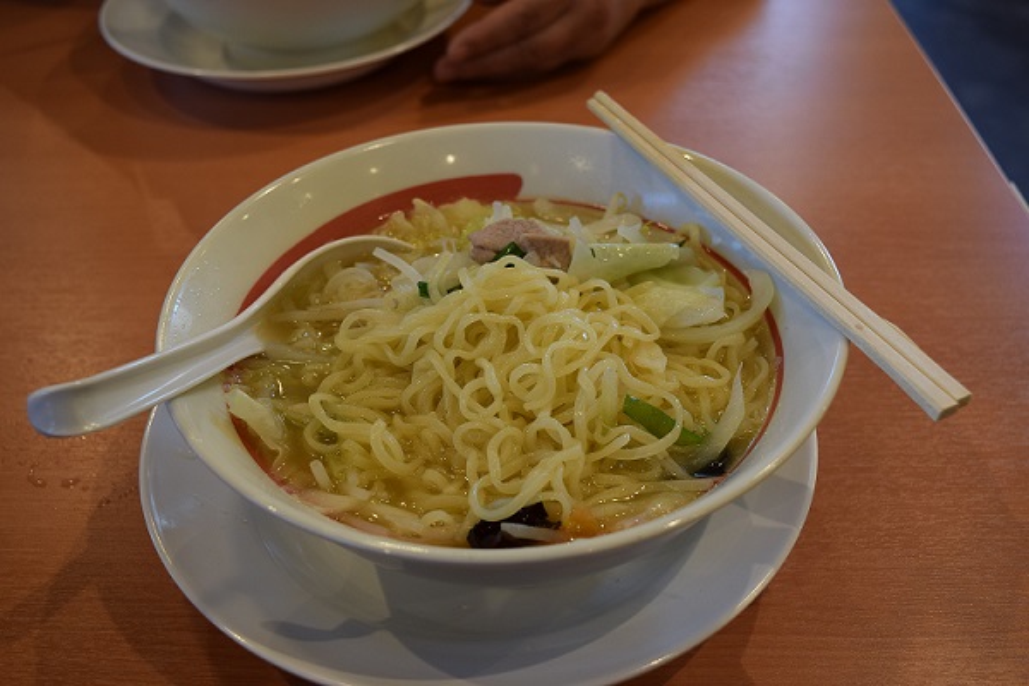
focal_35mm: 39
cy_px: 343
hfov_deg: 49.6
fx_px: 1115
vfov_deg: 34.2
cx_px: 514
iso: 400
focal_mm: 26
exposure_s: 1/100
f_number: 5
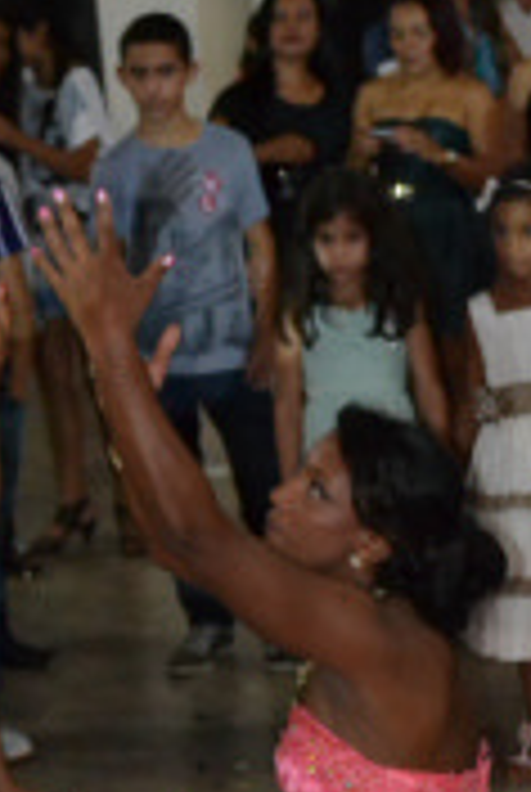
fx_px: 2248
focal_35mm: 102
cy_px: 472
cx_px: -61
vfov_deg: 20.0
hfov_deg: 13.2
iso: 3200
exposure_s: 1/60
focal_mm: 24
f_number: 4
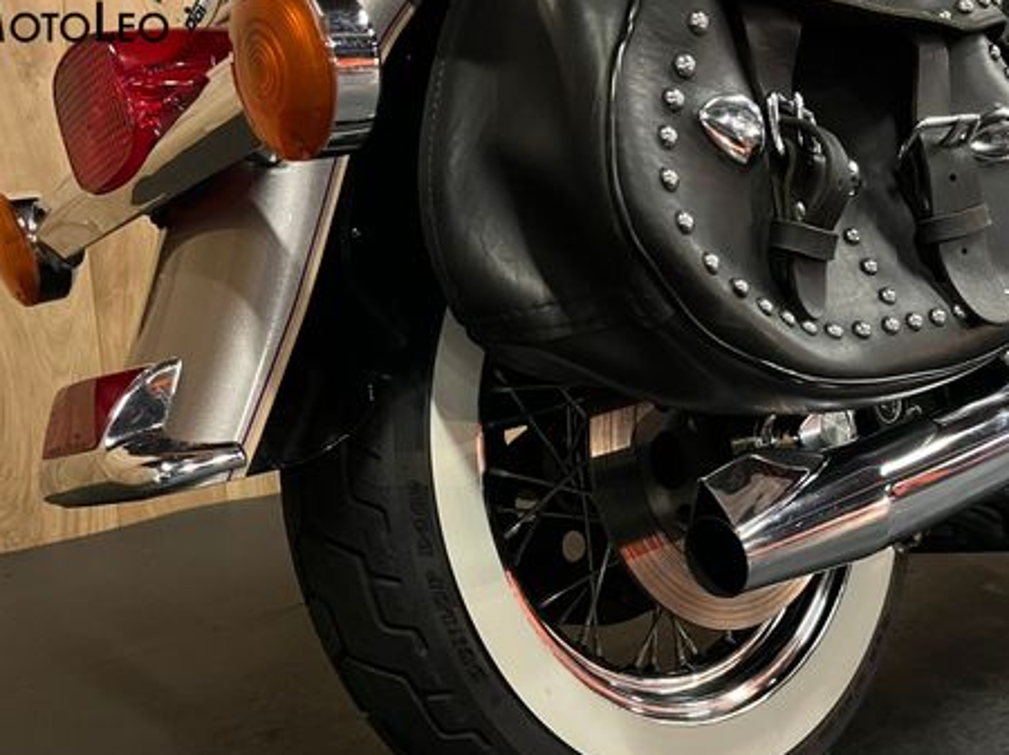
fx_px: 1078
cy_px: 423
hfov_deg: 49.4
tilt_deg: -12.5
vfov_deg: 38.6
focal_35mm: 37
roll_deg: -0.8
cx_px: 661
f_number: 1.6
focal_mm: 5.1
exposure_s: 1/33
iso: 500
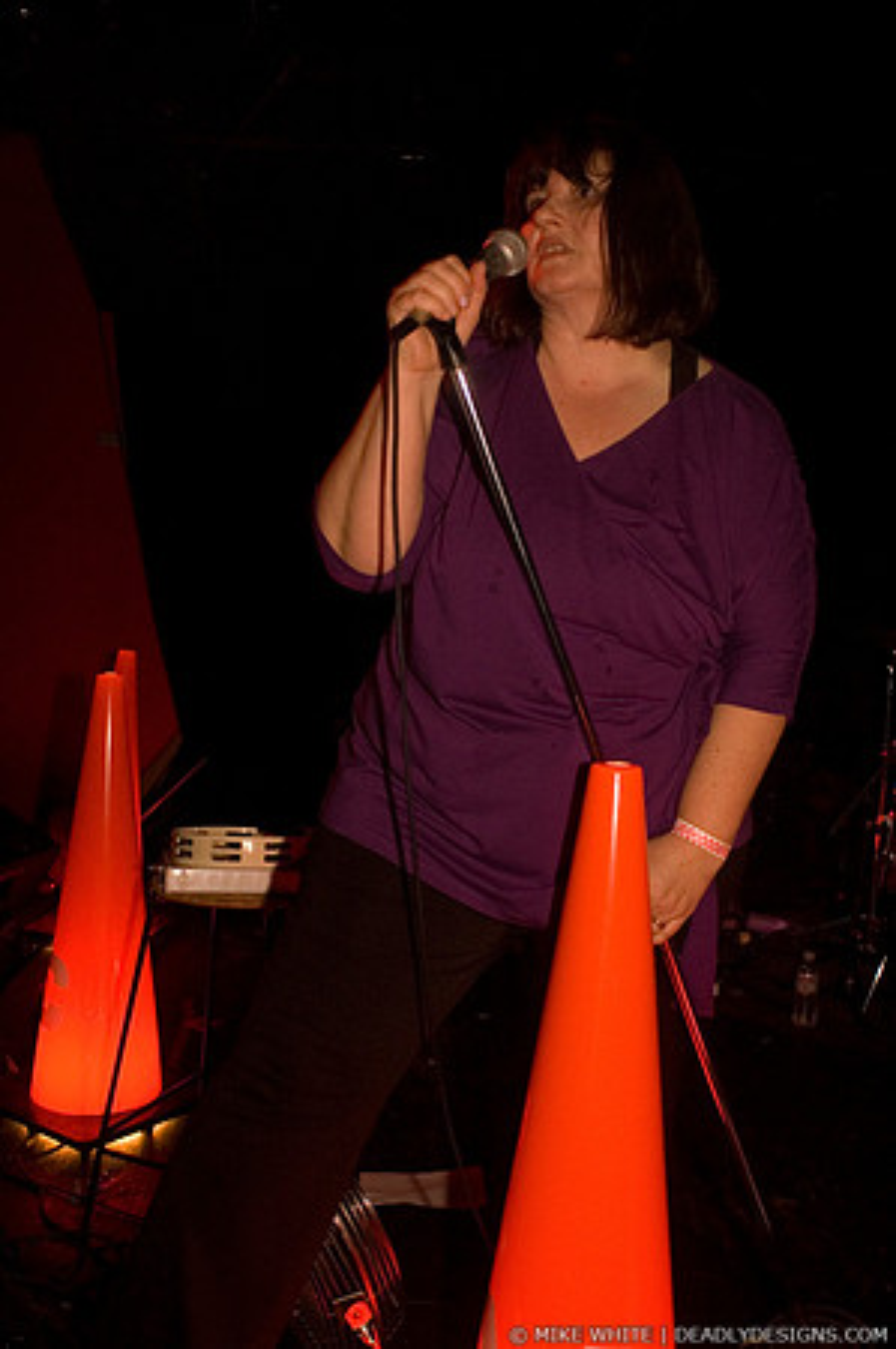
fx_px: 1123
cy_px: 674
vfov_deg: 62.0
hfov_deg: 43.5
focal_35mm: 30
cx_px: 448
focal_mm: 20
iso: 800
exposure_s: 1/60
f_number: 3.2
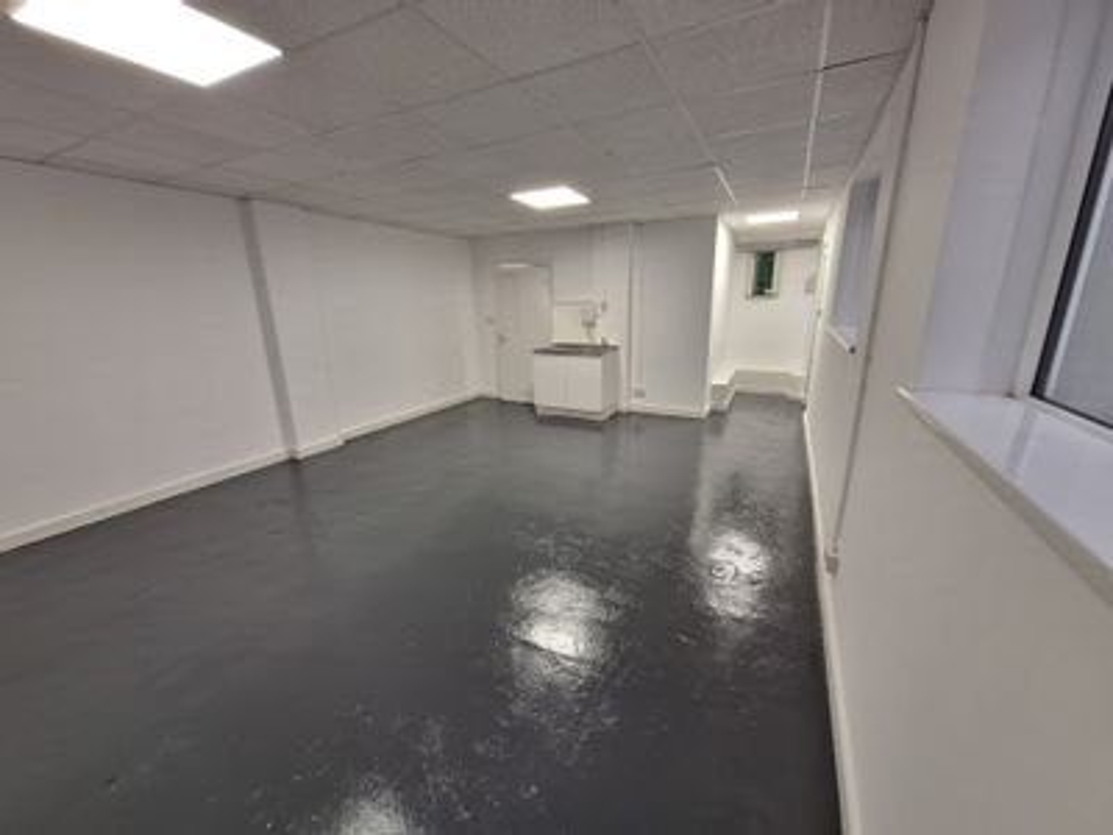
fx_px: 418
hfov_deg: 106.2
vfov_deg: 89.9
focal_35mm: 13
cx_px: 556
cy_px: 418
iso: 80
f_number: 2.2
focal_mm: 1.74
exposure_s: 1/50
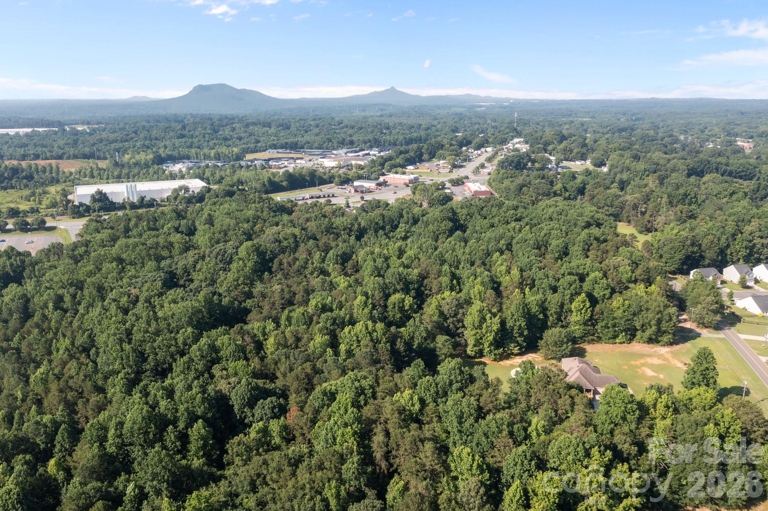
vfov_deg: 46.4
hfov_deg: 65.5
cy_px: 256
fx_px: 597
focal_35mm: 28
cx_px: 384
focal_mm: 10.26
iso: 100
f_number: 5
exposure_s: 1/320
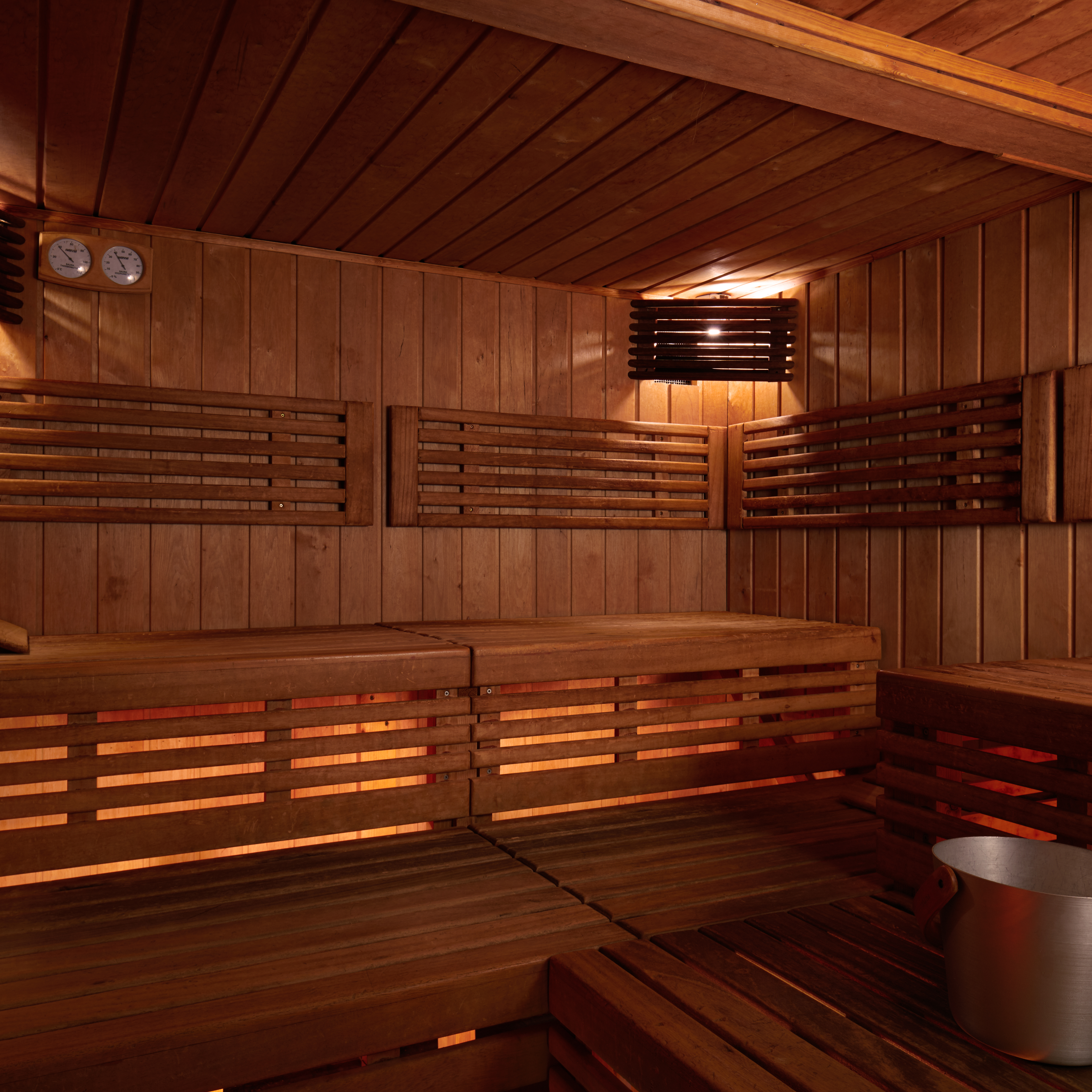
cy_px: 544
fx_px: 964
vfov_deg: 59.1
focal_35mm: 27
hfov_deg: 59.1
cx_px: 527
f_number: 16
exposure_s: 4
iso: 100
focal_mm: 21
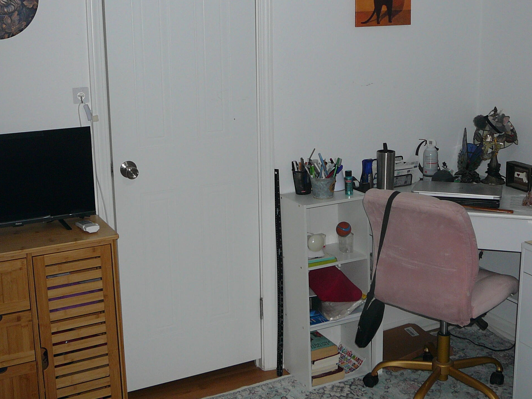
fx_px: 722
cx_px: 270
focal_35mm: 47
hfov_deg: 40.4
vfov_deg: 30.7
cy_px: 140
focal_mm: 5.2
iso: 100
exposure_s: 1/30
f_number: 2.8
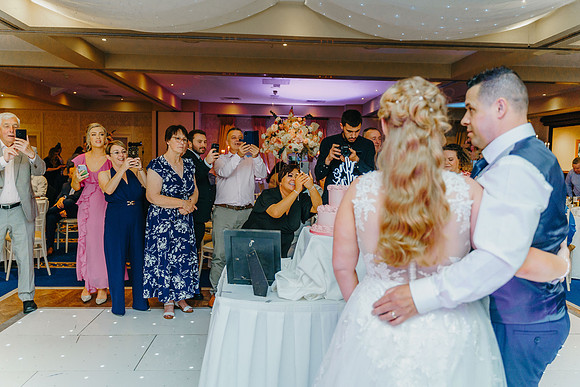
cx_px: 290
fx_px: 451
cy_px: 194
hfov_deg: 65.5
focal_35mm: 28
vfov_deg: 46.4
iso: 1600
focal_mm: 28
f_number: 2.8
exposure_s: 1/200
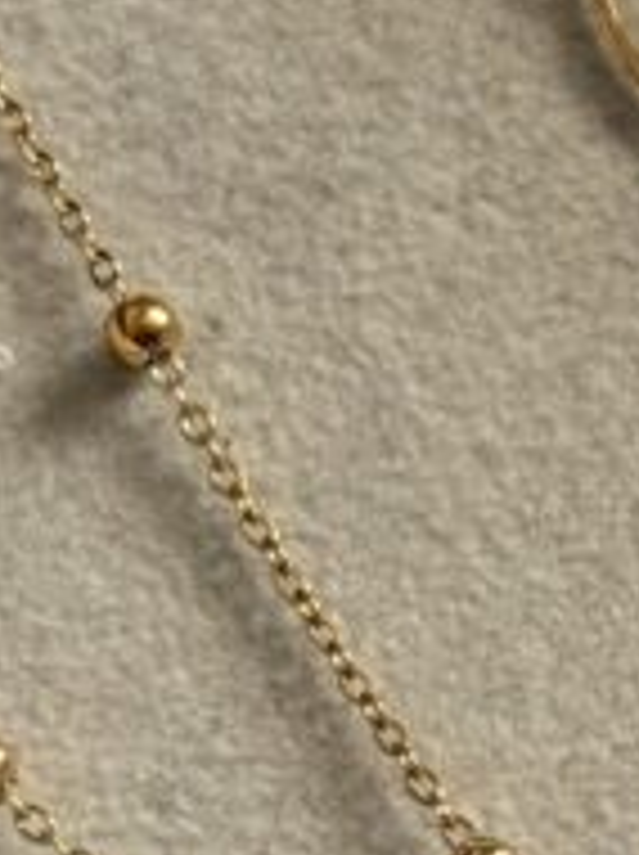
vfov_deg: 7.5
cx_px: 1062
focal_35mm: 259
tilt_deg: -70.6
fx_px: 6389
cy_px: 1197
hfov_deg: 5.6
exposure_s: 1/121
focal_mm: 6.76
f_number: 1.78
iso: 80
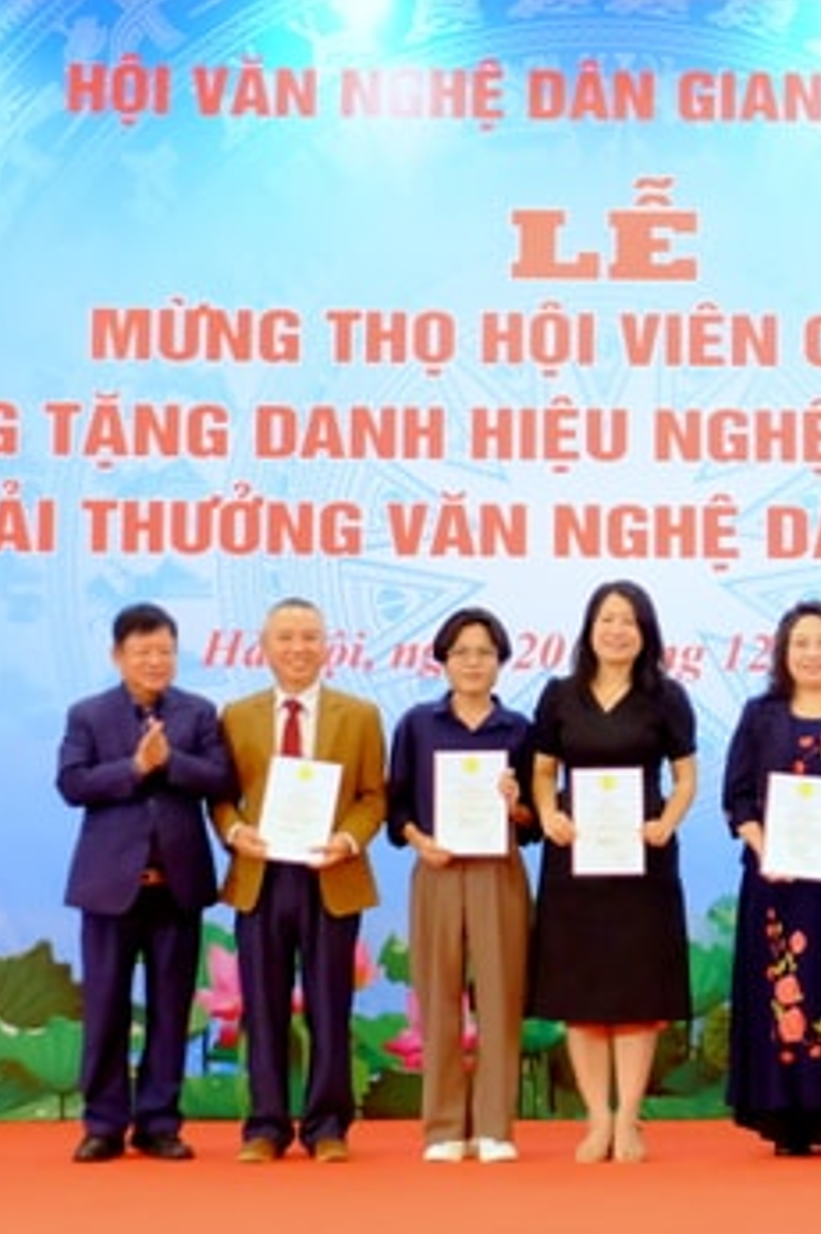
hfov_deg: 23.9
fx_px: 1917
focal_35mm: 56
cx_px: 626
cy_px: 637
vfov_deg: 35.7
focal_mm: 24.3
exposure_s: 1/90
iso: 3200
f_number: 4.2
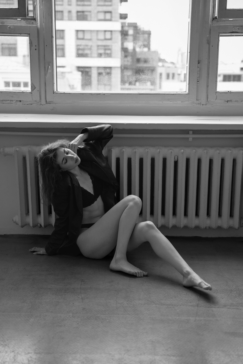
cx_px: 122
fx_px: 476
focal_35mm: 47
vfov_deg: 41.9
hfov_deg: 28.6
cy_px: 182
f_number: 2.8
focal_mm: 47
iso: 1000
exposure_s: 1/800
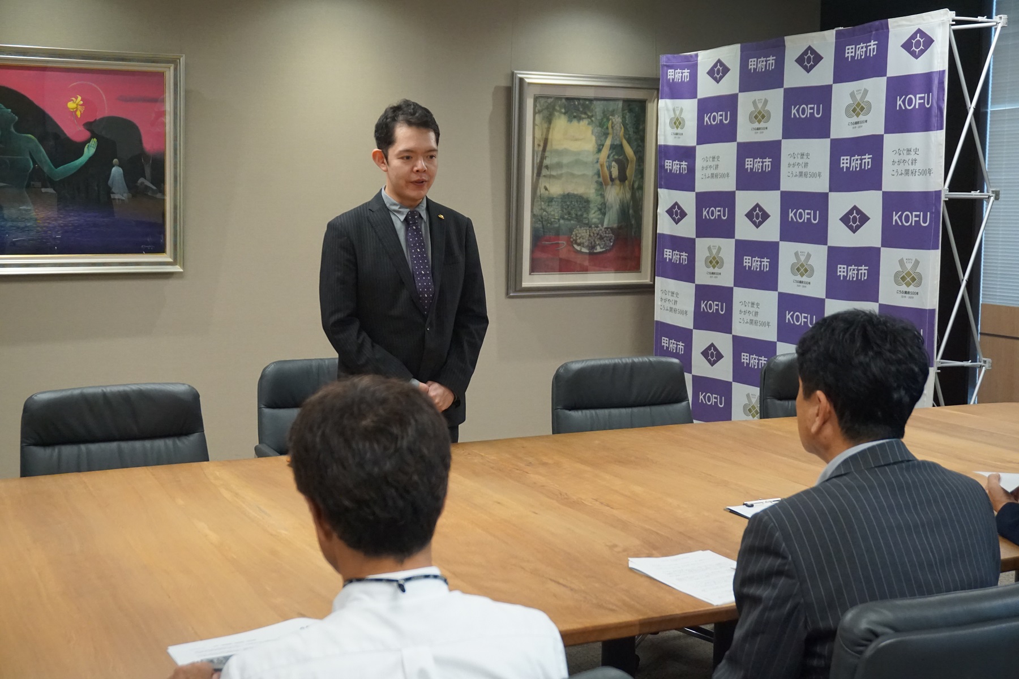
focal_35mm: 46
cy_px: 340
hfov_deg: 42.3
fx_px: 1316
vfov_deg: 28.9
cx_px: 510
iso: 2000
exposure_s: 1/160
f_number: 5
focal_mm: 31
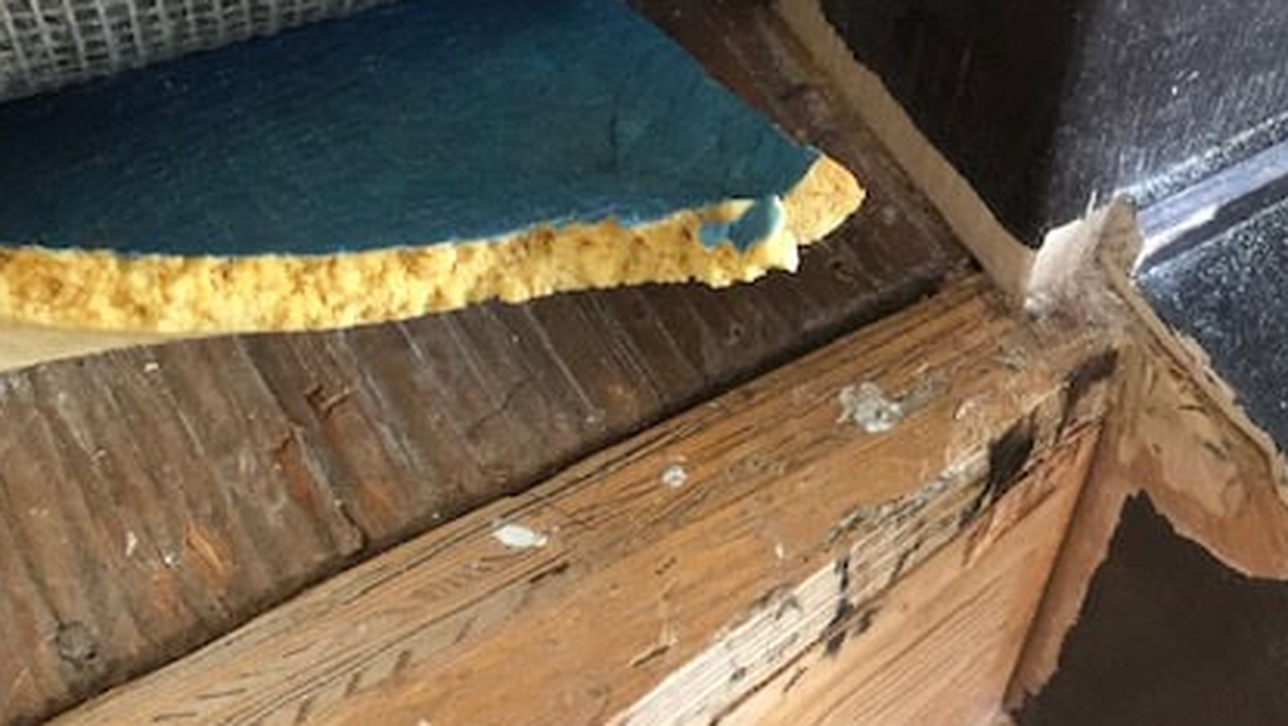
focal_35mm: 47
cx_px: 853
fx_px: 1606
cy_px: 468
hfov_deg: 43.1
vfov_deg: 25.4
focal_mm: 4
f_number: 1.8
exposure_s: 1/12
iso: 100
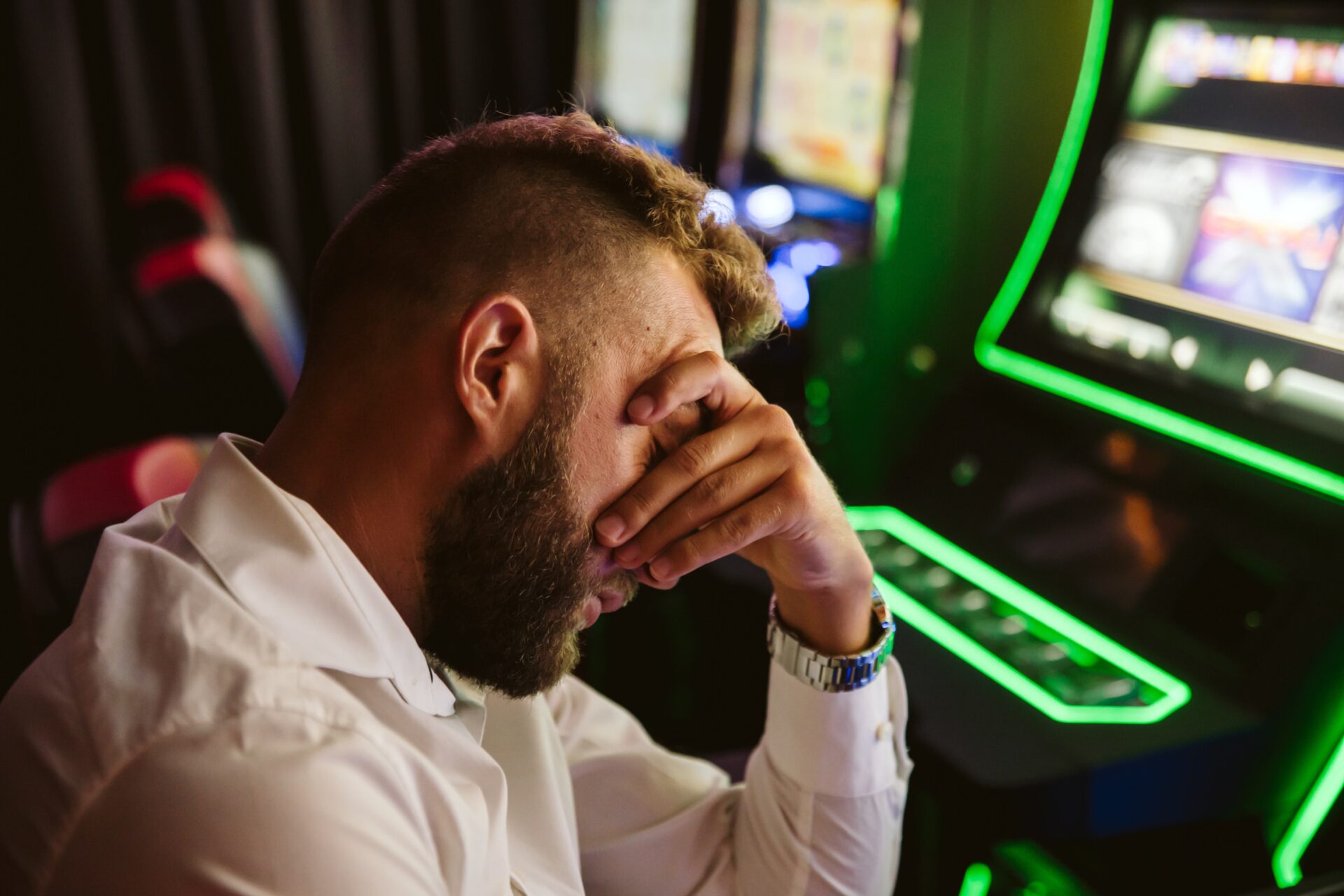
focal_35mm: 60
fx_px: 2240
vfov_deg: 22.6
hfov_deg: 33.4
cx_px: 672
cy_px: 448
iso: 1250
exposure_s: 1/60
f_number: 2.8
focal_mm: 60
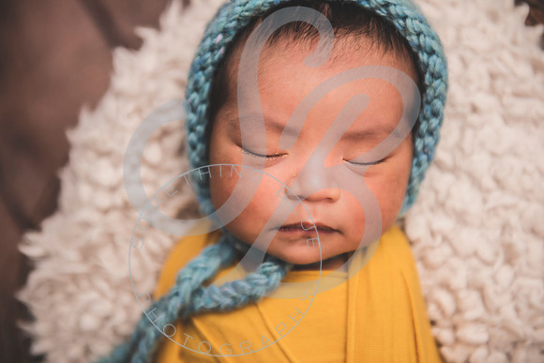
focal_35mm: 70
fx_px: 1058
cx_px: 272
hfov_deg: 28.8
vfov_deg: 19.5
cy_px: 182
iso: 200
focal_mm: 70
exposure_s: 1/200
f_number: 2.8
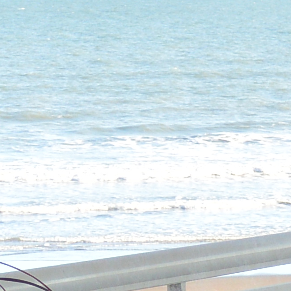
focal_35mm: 269
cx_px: 715
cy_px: 400
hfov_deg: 6.2
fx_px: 2558
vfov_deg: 6.4
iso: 160
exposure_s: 1/250
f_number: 4.5
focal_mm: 16.9
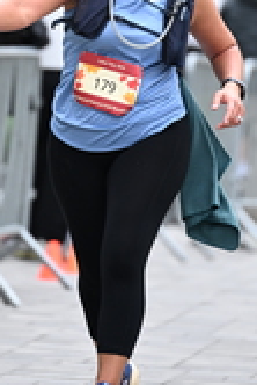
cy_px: -39
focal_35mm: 662
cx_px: 101
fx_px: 7074
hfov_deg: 2.1
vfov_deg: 3.1
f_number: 2.8
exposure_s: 1/2000
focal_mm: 200
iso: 640
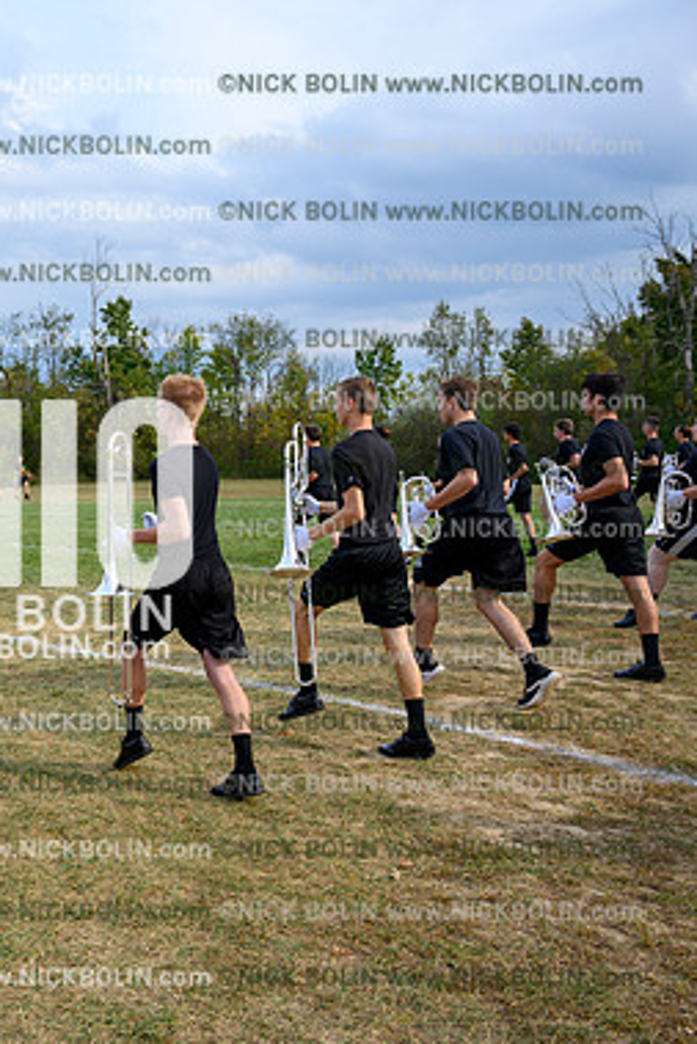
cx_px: -3
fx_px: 1132
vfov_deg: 49.5
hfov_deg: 31.6
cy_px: 529
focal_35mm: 39
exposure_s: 1/800
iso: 200
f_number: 4.5
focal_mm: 25.5
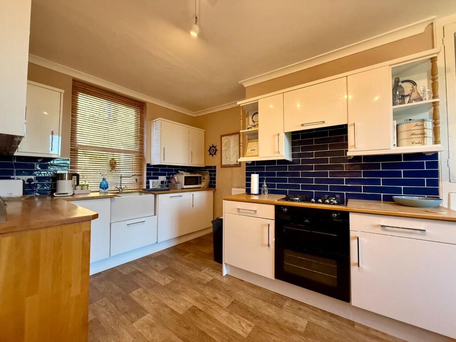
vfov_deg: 85.7
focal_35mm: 14
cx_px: 228
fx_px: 184
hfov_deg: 102.1
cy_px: 171
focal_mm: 2.22
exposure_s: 1/96
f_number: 2.2
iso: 320
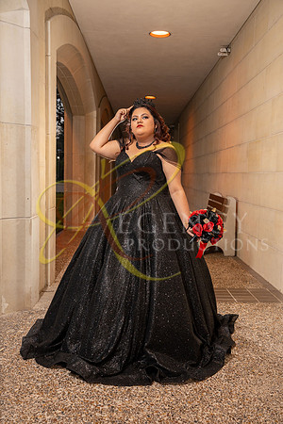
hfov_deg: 36.9
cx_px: 142
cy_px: 212
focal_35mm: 36
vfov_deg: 53.1
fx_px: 424
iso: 500
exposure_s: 1/200
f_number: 5.6
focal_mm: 36
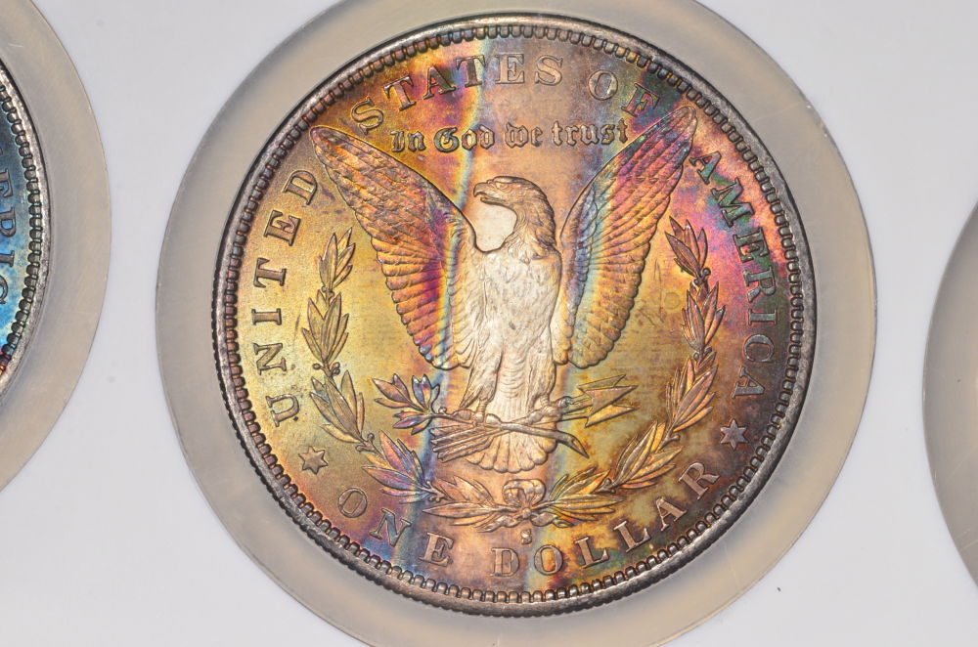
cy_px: 324
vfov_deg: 6.1
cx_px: 489
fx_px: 6099
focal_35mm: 225
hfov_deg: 9.2
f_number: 10
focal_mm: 150
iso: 400
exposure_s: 1/15
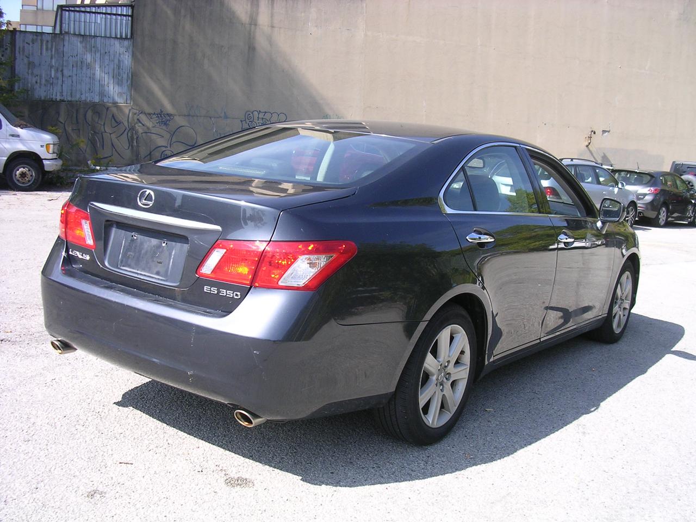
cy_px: 261
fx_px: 764
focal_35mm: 38
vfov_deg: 37.7
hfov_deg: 49.0
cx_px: 348
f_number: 2.8
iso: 100
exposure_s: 1/478
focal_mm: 5.8
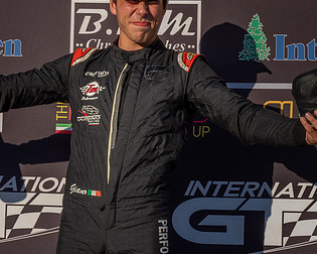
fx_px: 1745
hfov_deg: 10.4
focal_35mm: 186
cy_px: 80
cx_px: 73
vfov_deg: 8.3
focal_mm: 50
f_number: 13
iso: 200
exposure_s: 1/160
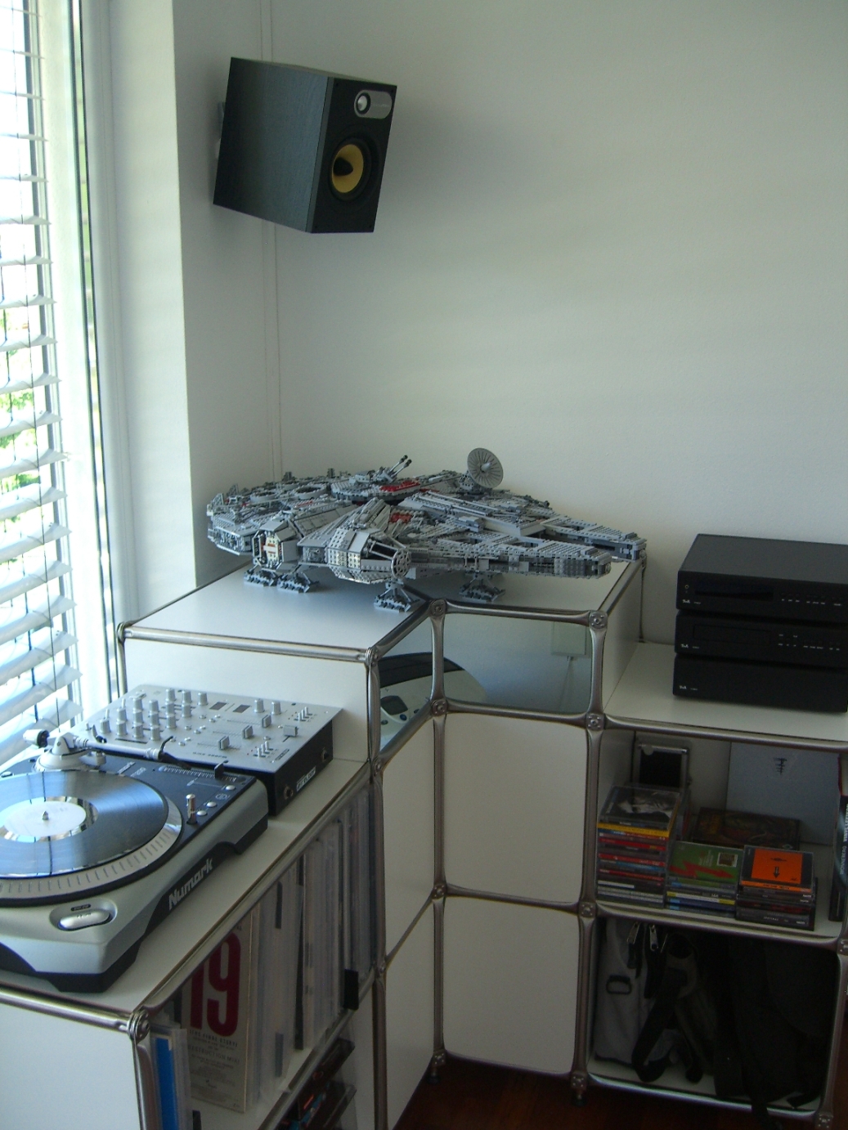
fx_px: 1241
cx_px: 424
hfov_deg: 37.7
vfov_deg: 49.0
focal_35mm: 38
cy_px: 565
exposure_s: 1/80
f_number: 2.8
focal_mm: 7.9
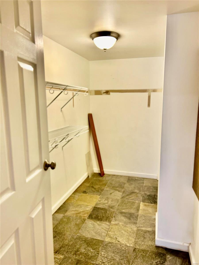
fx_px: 199
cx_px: 100
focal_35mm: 26
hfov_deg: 53.1
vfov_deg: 67.3
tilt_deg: -9.6
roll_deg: +0.8
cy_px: 132
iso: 64
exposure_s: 1/60
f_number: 1.5
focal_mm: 5.7
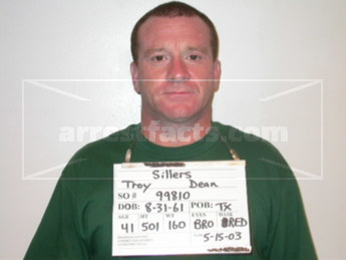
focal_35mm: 69
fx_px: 690
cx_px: 173
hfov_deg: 28.2
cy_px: 130
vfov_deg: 21.3
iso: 100
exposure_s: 1/60.3
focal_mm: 14.4
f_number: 3.3
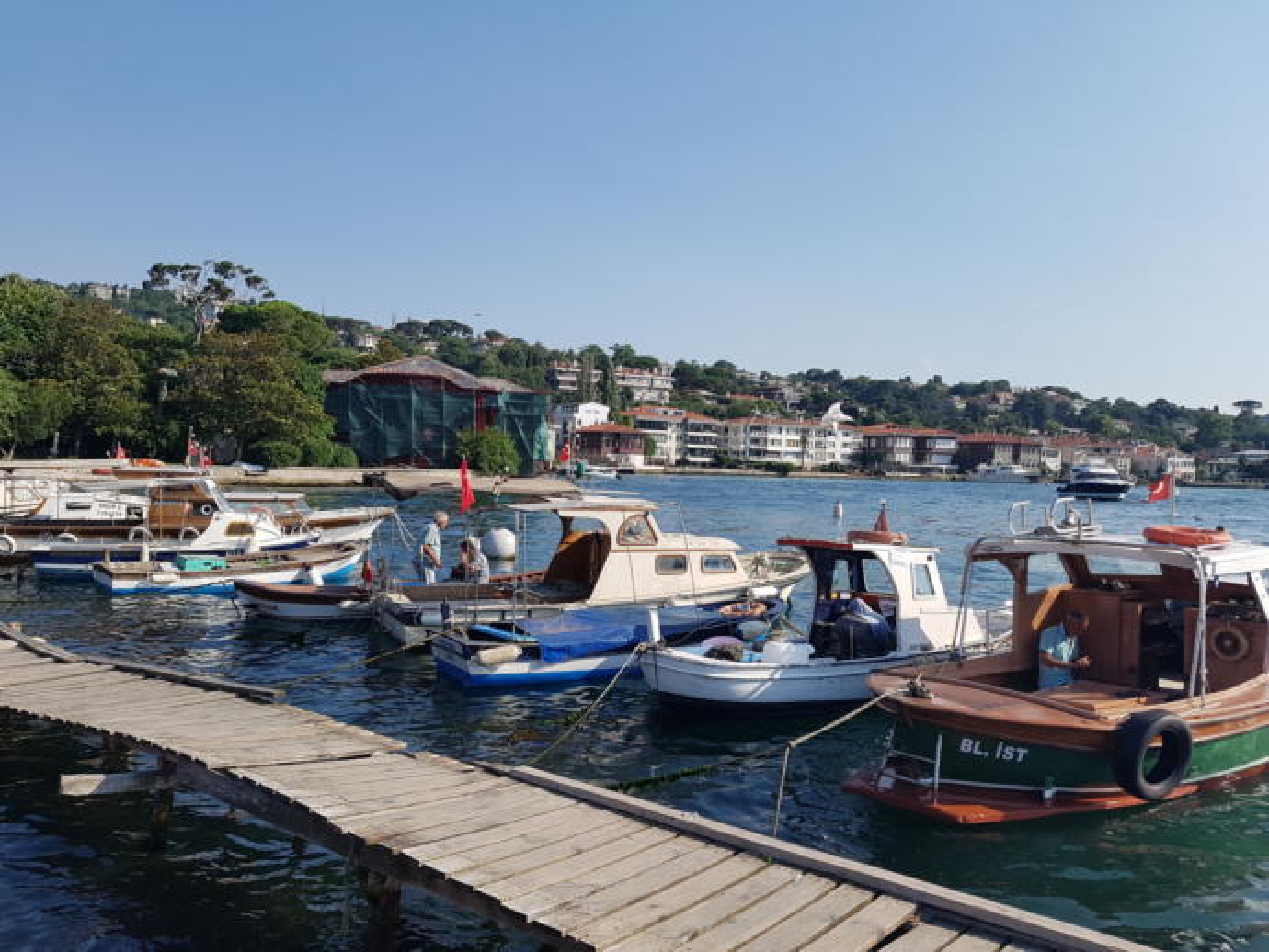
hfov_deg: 67.3
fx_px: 953
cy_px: 476
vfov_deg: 53.1
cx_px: 634
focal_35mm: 26
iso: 50
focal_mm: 4.2
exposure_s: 1/2504
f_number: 1.7
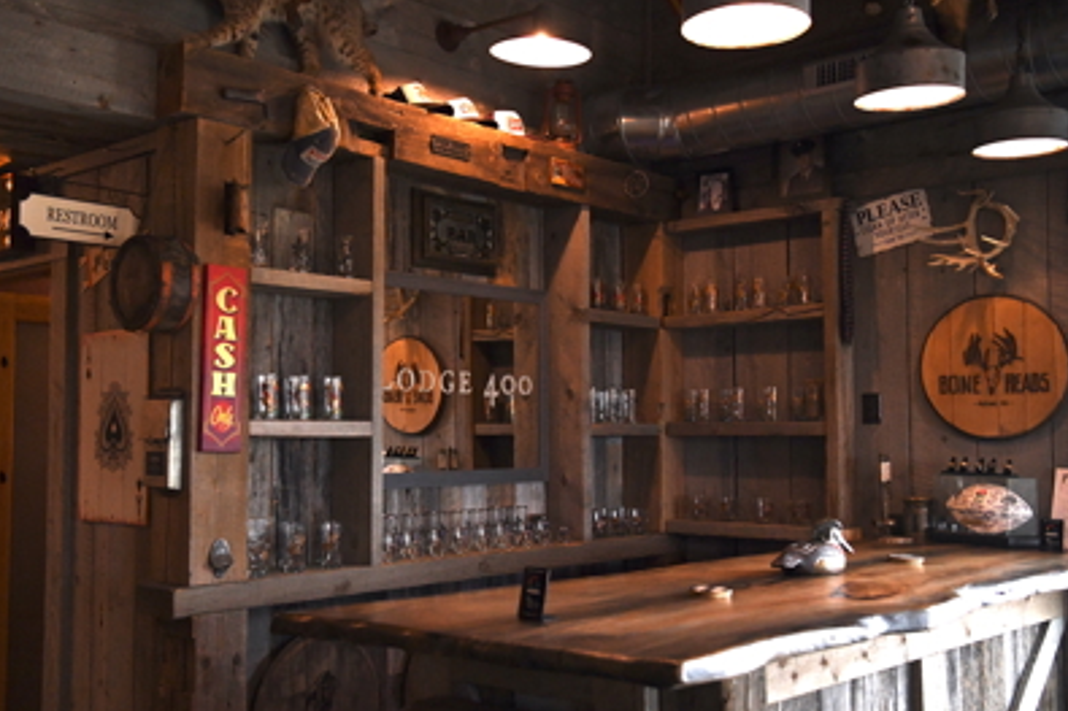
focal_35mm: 41
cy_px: 373
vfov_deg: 32.6
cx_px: 465
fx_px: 1216
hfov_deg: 47.3
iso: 5000
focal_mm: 36
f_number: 4
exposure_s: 1/800
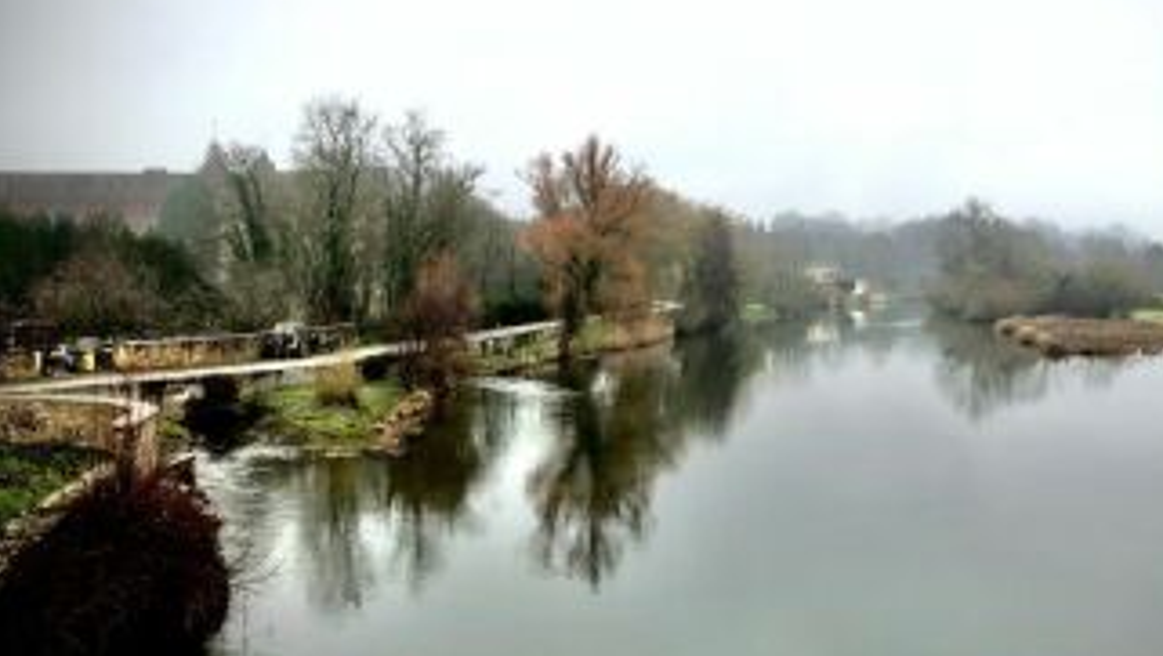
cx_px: 717
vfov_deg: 31.2
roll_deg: -0.1
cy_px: 283
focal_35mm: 38
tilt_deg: +1.6
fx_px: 1173
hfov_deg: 52.3
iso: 20
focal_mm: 4
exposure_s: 1/318
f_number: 1.8
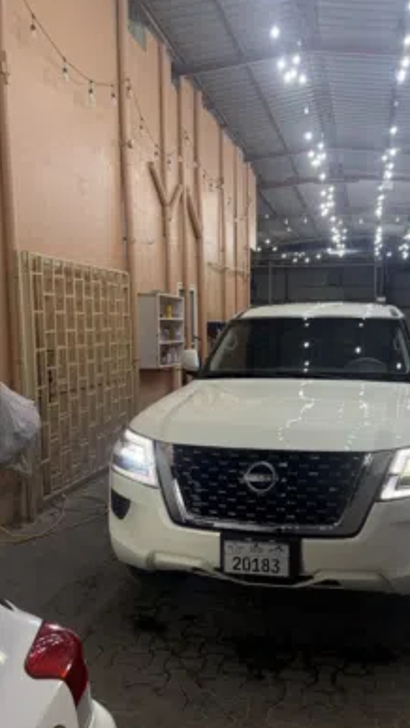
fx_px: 521
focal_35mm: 27
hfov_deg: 42.2
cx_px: 280
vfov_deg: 69.8
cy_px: 365
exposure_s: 1/100
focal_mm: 6.76
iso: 250
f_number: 1.78
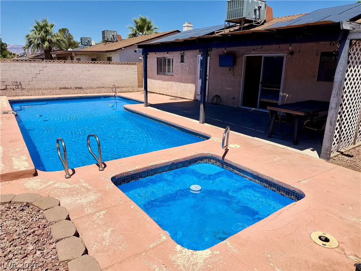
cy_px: 136
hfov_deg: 71.6
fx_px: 250
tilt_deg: -14.6
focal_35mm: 24
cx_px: 180
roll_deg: -0.9
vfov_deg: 56.8
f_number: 1.78
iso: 80
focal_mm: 6.76
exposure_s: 1/9091
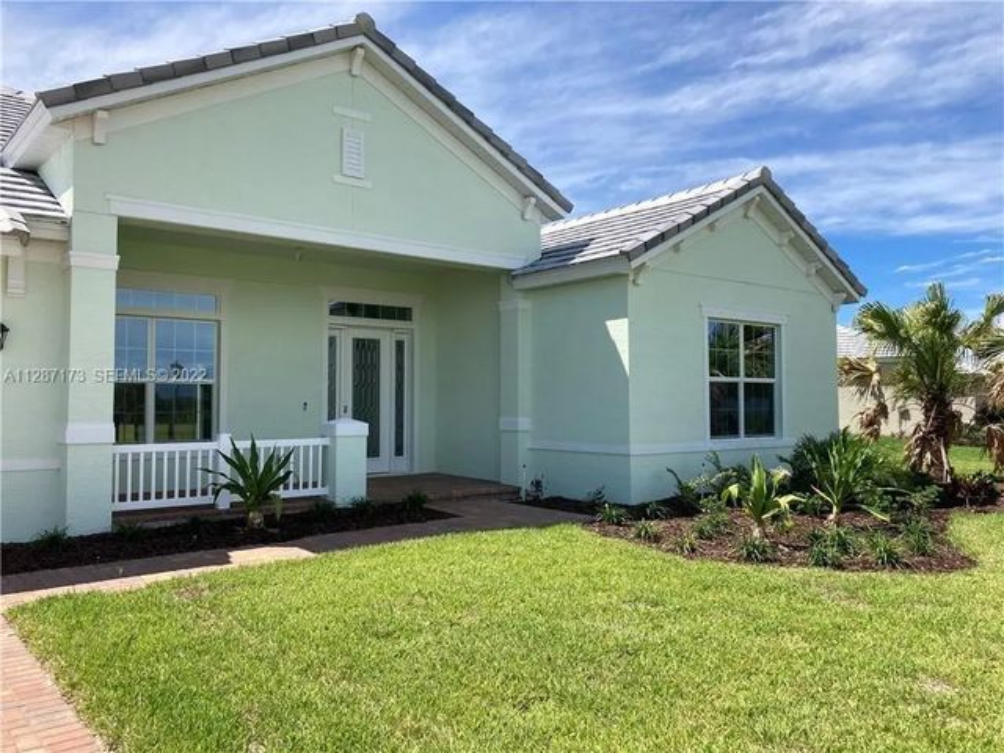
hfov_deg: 63.4
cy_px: 376
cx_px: 502
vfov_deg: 49.7
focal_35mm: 28
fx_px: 812
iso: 20
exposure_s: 1/1845
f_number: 1.8
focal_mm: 3.99
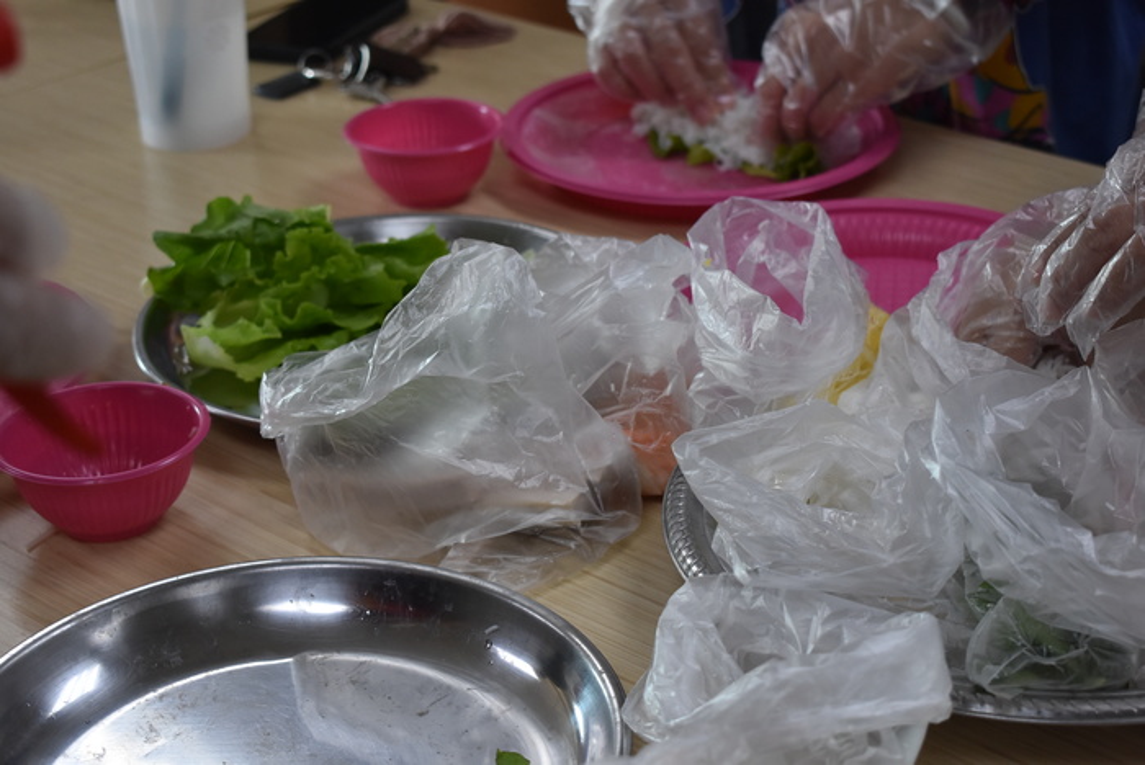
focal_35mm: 69
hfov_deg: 29.2
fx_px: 2196
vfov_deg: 19.8
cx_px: 572
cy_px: 382
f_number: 5.6
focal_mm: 46
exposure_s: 1/125
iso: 800
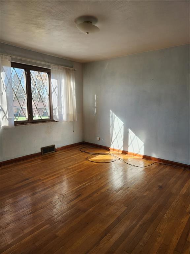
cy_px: 127
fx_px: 168
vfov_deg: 73.9
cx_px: 95
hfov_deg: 58.9
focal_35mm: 23
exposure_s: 1/180
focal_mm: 5.4
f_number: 1.8
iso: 25
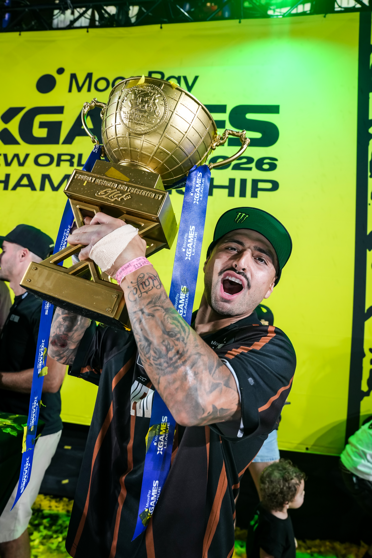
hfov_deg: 53.1
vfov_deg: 73.7
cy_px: 279
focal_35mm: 24
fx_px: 372
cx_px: 186
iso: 800
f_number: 4.5
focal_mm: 24
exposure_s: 1/200
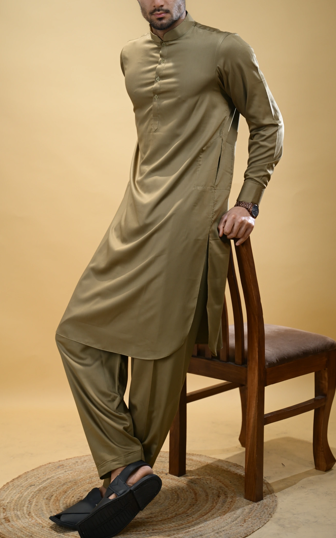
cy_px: 229
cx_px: 171
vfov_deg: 28.6
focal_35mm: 72
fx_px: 1055
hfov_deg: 18.1
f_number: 2.8
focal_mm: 58
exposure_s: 1/125
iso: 400
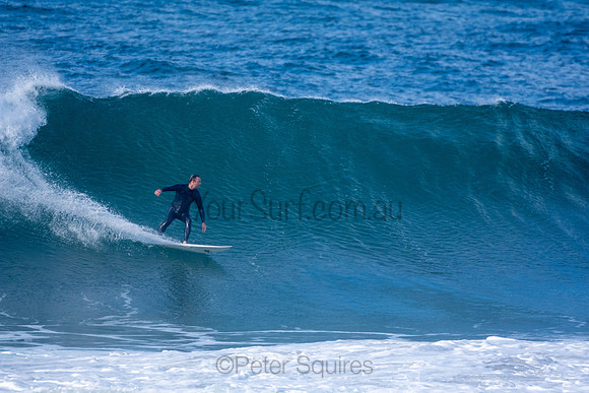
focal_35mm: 750
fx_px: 12273
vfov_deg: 1.8
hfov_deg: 2.7
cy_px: 196
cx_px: 294
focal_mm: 500
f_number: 5.6
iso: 400
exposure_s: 1/1250
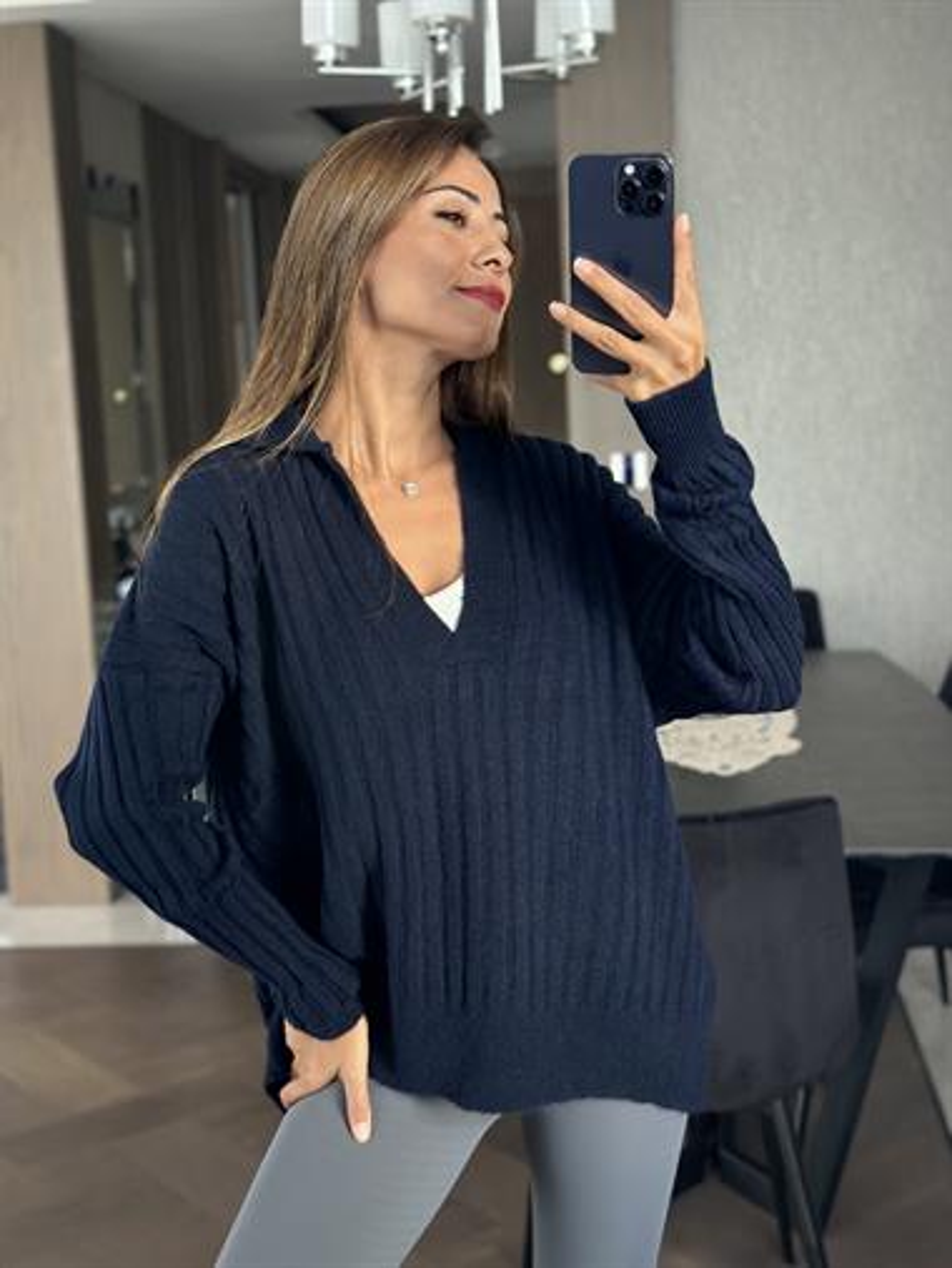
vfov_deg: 39.6
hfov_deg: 30.3
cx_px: 476
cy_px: 634
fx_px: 1759
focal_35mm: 48
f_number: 1.78
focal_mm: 6.86
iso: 200
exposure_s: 1/60
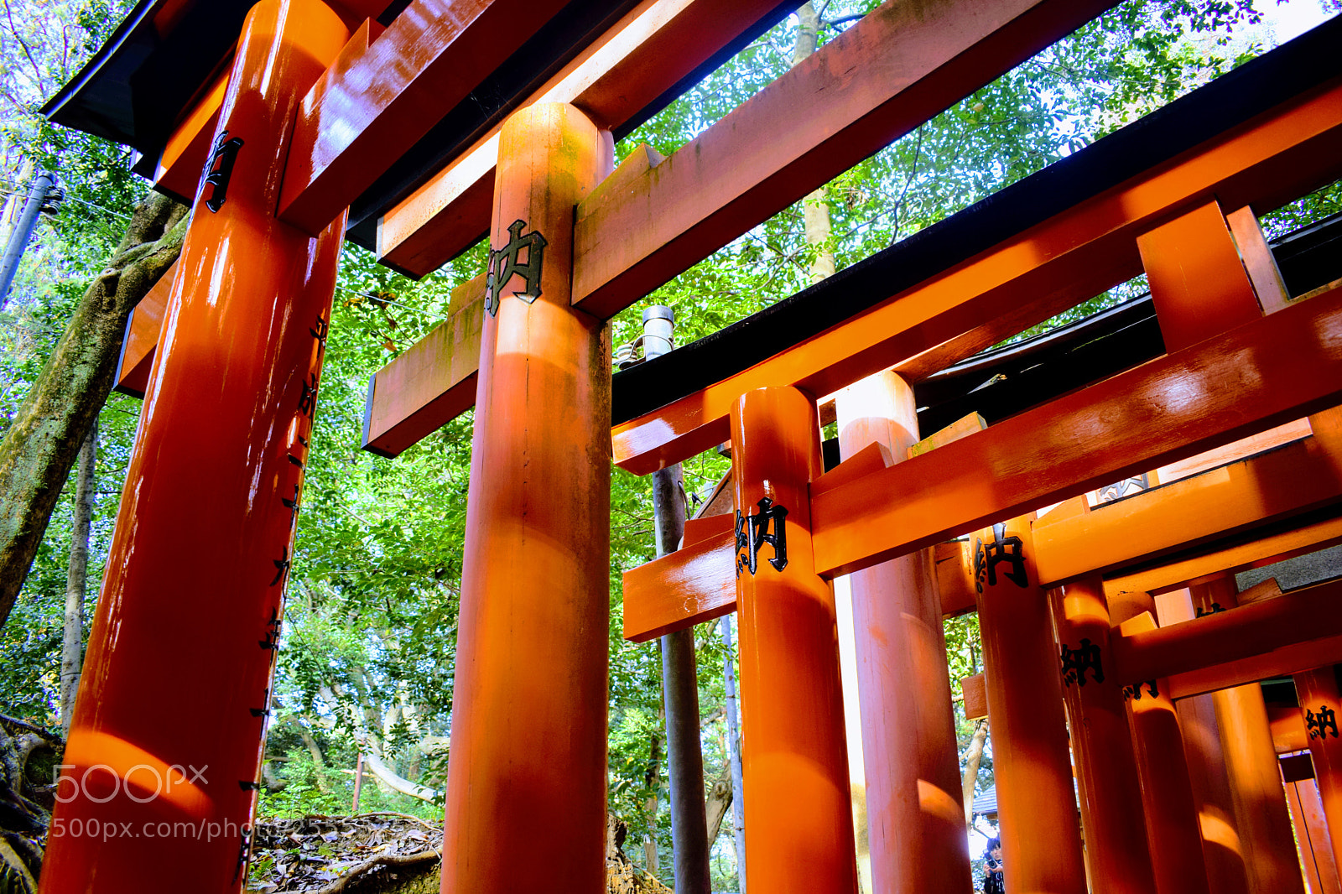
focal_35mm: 27
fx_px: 1006
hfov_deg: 67.4
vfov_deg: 47.9
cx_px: 671
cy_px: 447
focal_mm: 18
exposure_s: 1/80
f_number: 4.5
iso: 400
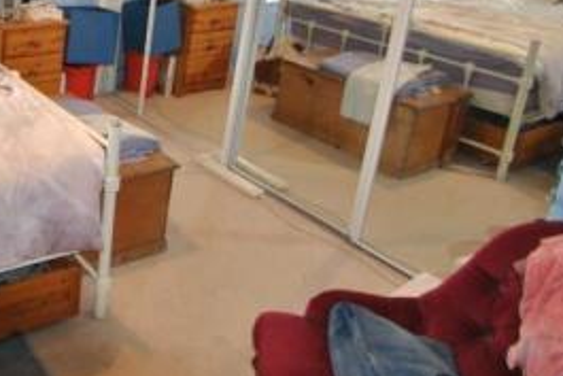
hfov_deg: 43.2
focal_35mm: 37
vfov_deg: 34.0
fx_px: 579
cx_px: -20
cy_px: 35
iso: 200
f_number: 3.5
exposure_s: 1/30
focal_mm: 10
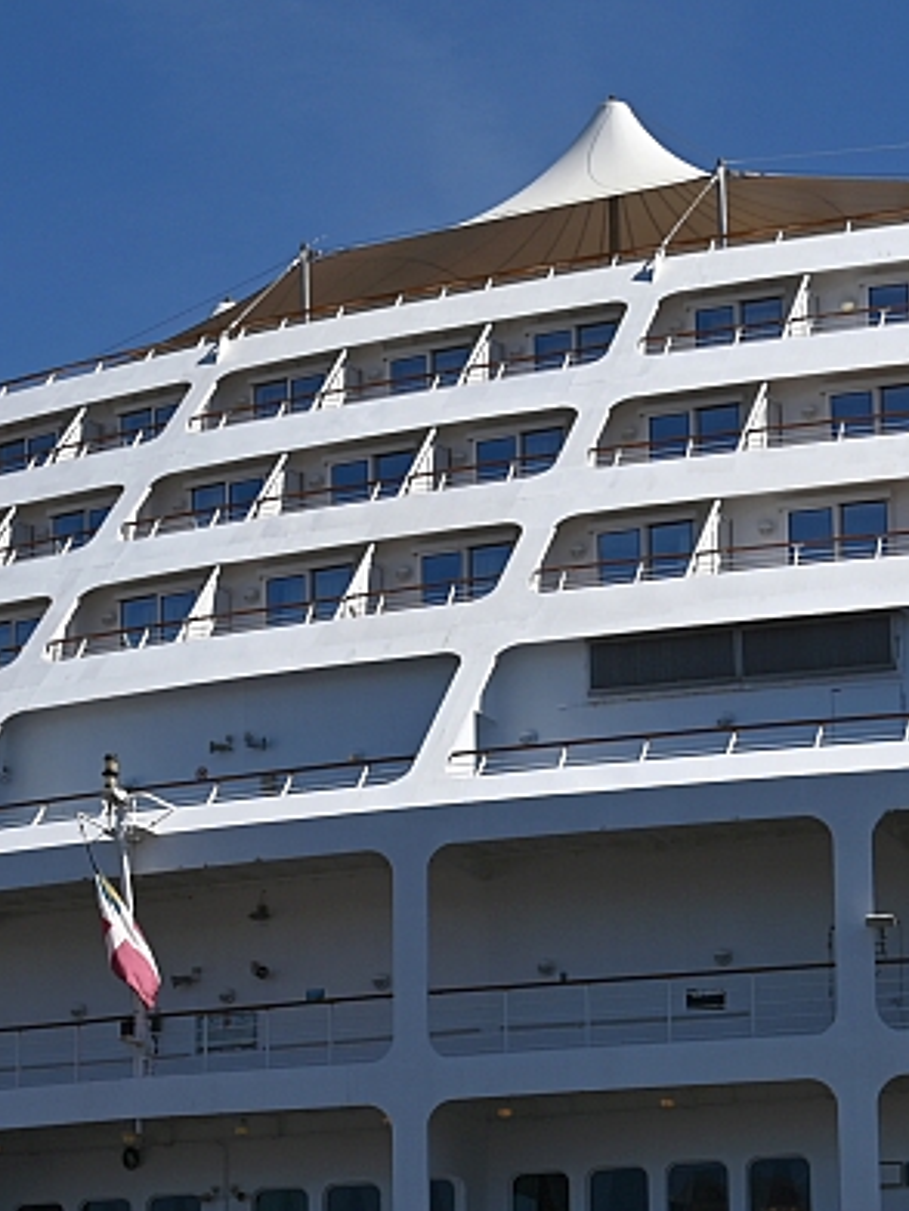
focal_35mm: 78
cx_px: 646
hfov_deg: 18.8
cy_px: 1036
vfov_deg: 24.5
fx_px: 2731
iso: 100
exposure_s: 1/500
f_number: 8
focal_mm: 31
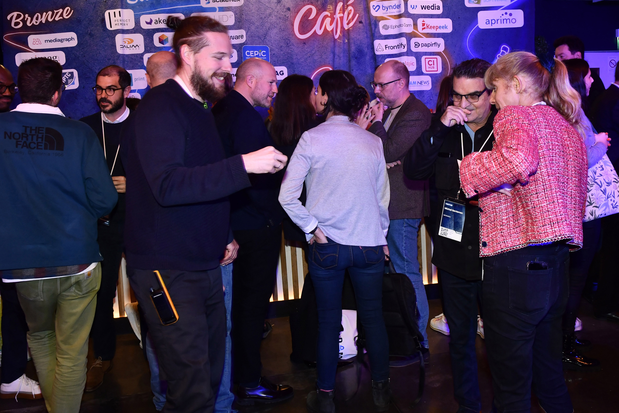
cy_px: 186
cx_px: 283
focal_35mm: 32
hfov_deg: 59.3
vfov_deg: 41.6
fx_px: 543
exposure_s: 1/40
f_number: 5.6
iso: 800
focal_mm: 19
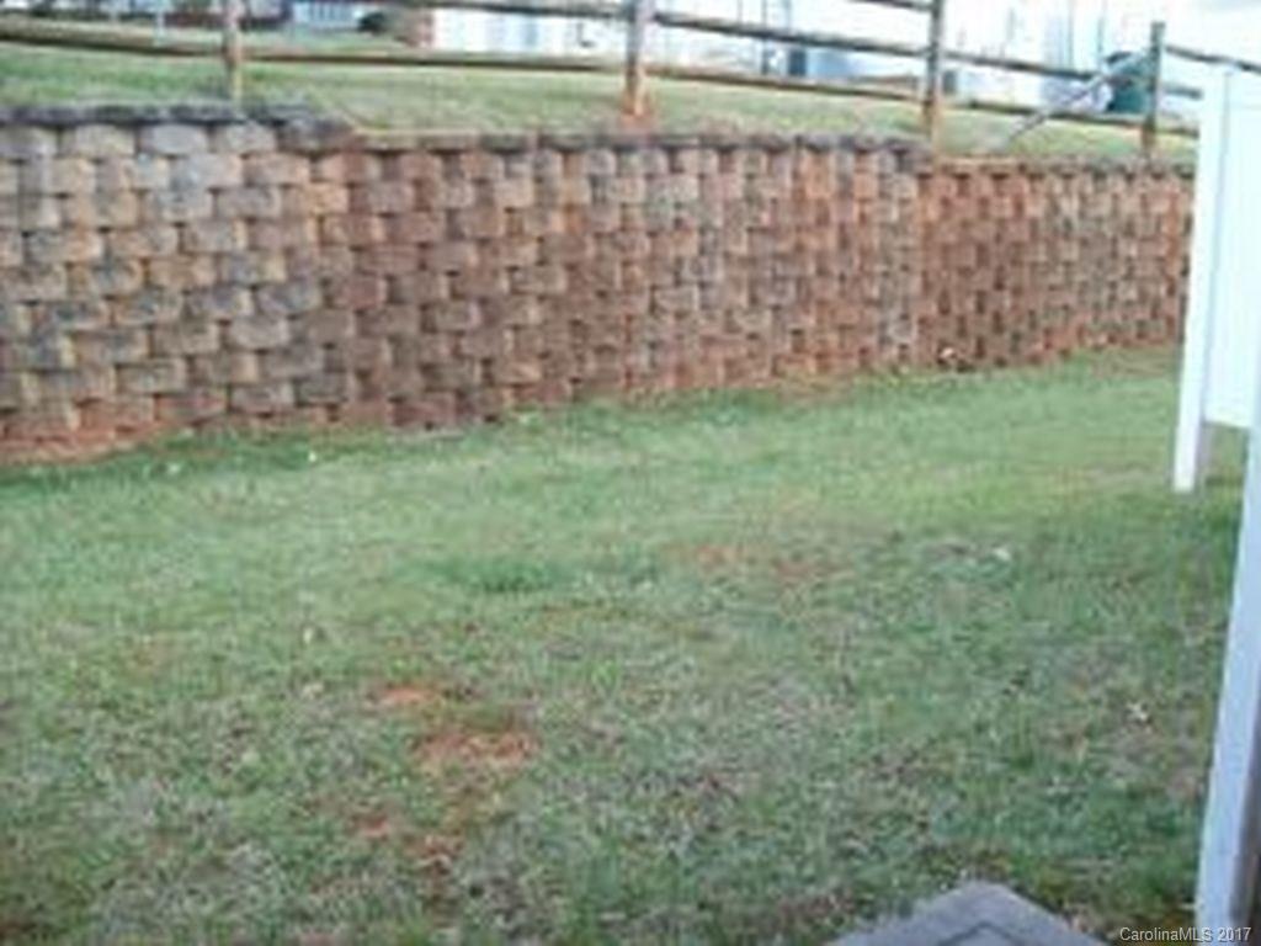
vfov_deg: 39.7
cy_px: 473
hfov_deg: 51.4
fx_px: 1311
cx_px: 630
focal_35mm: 36
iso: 200
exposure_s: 1/43.8
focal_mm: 6
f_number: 2.7
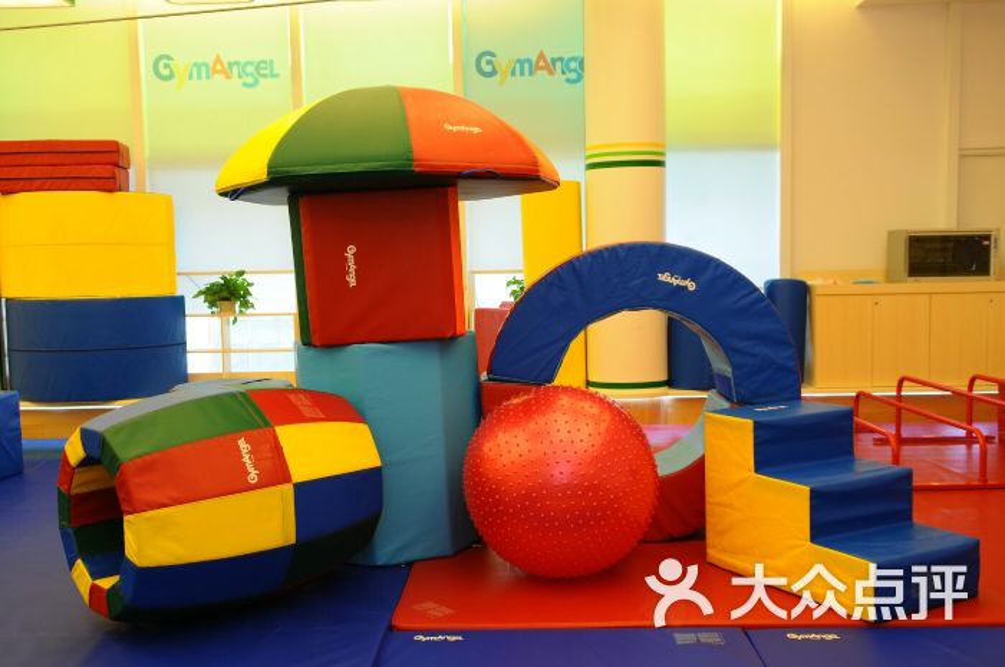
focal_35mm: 36
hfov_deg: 53.2
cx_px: 502
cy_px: 334
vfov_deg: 36.8
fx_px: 1004
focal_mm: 24
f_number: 4
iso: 200
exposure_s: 1/15
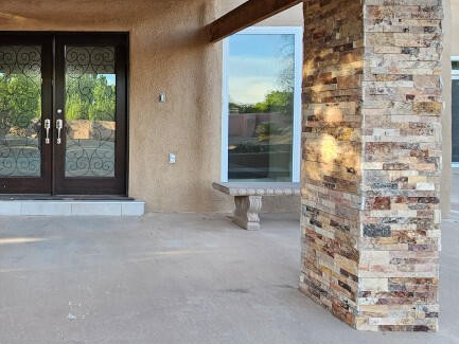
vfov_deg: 56.0
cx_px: 52
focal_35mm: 24
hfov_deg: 61.2
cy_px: 124
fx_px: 318
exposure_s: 1/60
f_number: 2.2
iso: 50
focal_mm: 2.2
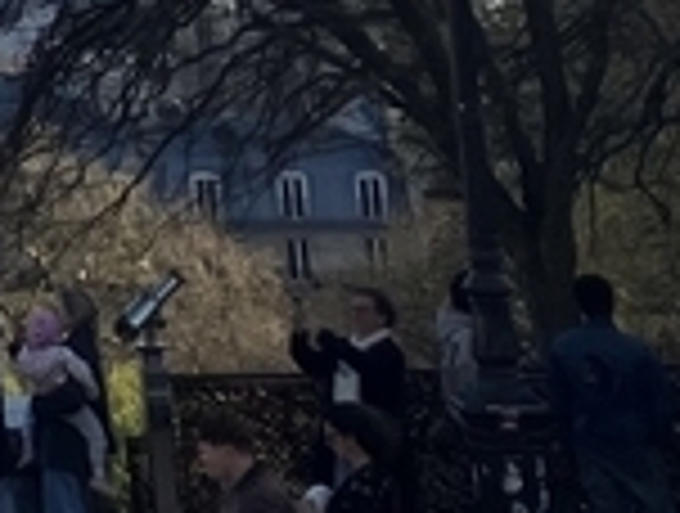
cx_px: -1509
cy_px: -914
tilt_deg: +6.0
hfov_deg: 7.6
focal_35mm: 222
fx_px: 4371
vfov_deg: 6.3
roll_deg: +1.1
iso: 32
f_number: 1.8
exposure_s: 1/2024
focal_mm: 3.99
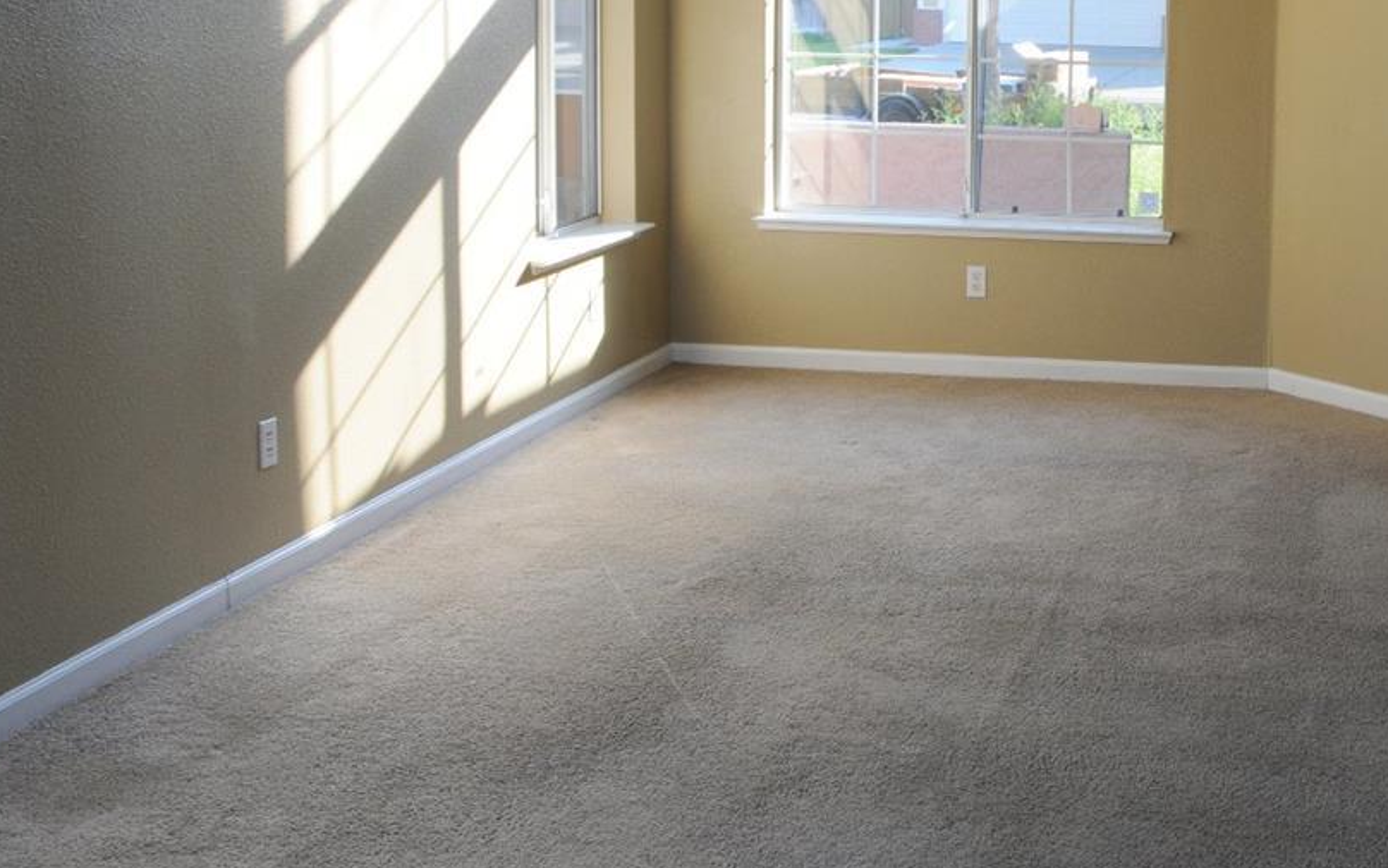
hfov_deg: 37.6
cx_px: 1187
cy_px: 138
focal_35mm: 51
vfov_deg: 24.8
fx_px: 1929
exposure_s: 1/125
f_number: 5.6
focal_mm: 18
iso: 250
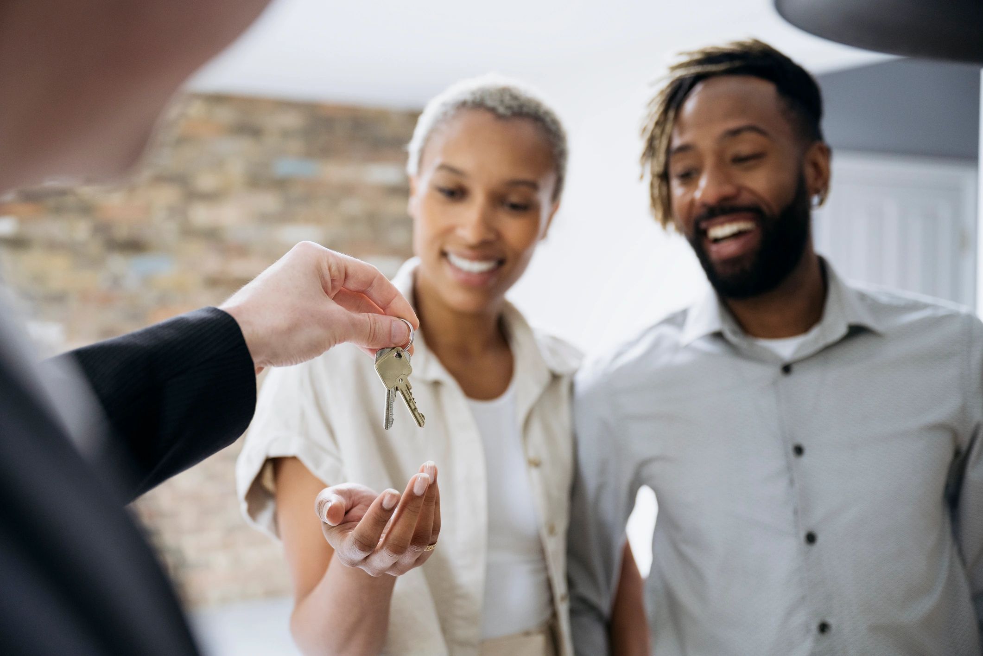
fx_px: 1256
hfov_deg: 42.7
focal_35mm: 46
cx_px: 492
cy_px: 328
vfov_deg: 29.2
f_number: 2.8
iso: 500
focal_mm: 46
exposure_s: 1/125
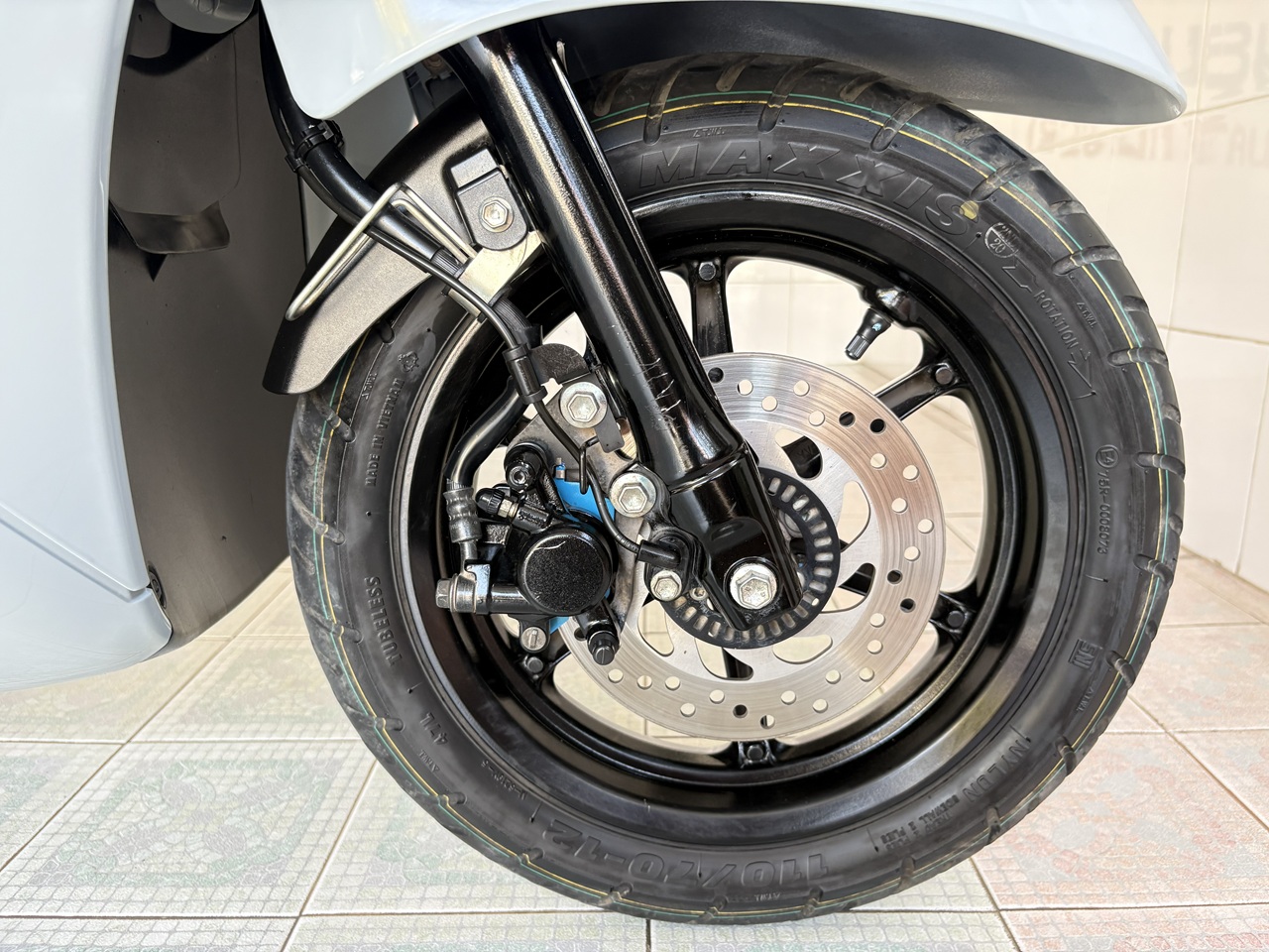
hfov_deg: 67.3
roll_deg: +1.2
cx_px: 634
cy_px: 476
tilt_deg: -13.4
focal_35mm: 26
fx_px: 953
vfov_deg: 53.1
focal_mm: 5.96
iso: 125
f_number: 1.6
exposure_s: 1/66
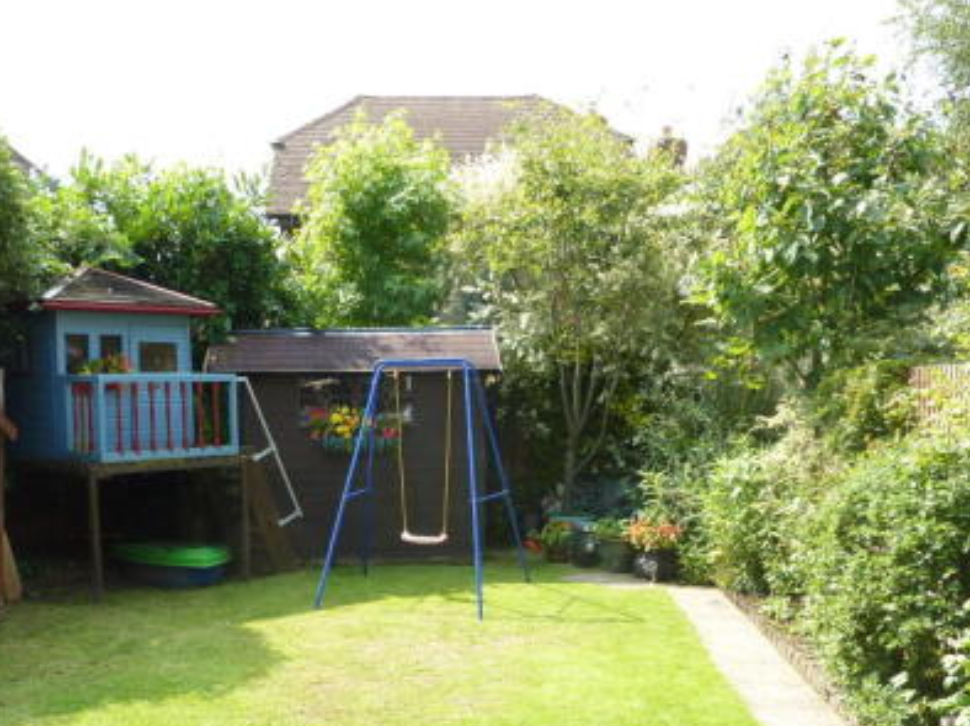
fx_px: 1036
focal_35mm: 37
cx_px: 432
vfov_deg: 37.8
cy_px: 533
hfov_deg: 50.1
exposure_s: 1/125
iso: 80
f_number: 4
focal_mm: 4.1
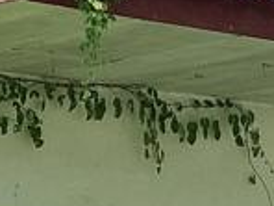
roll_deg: +0.1
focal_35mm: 240
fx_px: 1900
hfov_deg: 8.1
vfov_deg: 6.2
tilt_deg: +5.3
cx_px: 380
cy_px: 193
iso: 25
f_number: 2.4
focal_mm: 3.3
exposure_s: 1/562
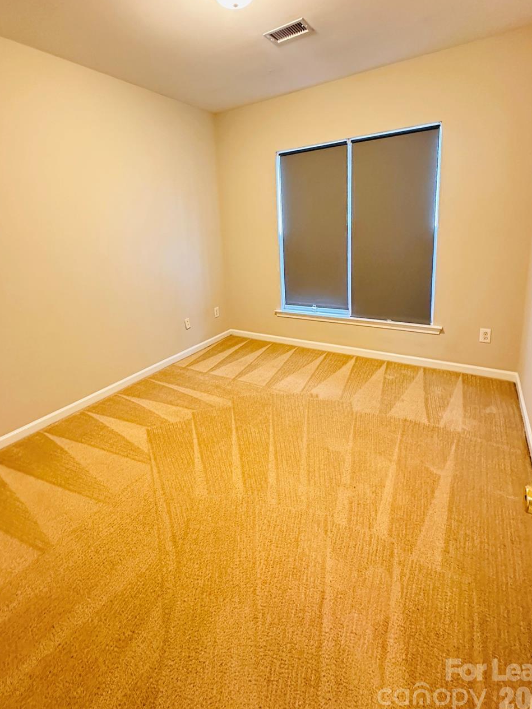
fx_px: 348
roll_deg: +2.5
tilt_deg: -11.0
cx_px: 244
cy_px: 290
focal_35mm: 17
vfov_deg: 90.1
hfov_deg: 74.6
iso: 1000
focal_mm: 2.22
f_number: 2.2
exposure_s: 1/40
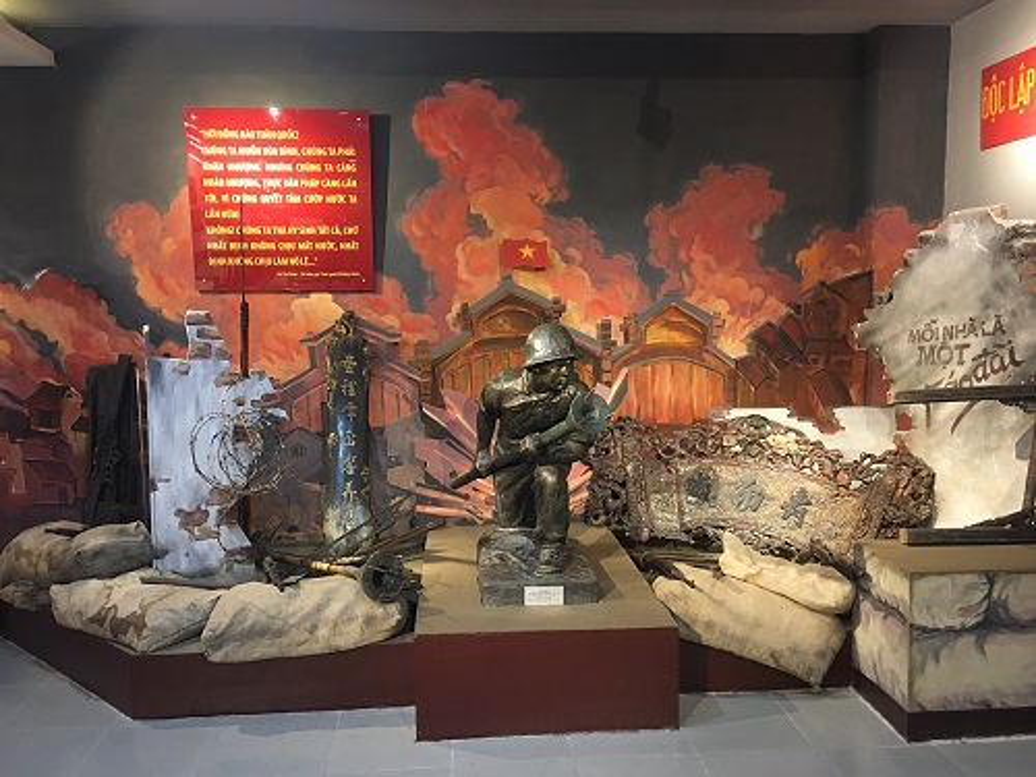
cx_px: 518
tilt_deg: -5.3
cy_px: 388
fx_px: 868
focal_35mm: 29
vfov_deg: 48.2
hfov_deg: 61.7
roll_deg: +0.8
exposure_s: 1/17
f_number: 2.2
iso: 100
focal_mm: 4.15
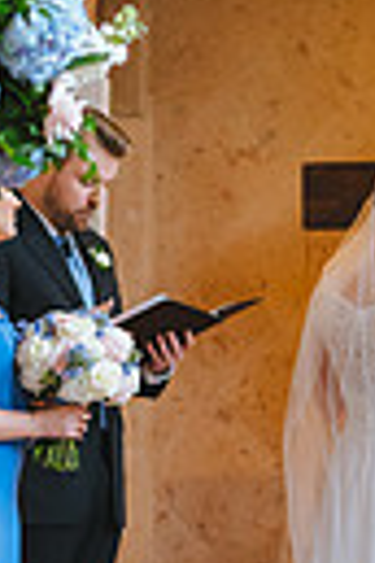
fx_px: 4640
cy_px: 144
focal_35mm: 297
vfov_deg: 6.9
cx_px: 523
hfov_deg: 4.6
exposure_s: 1/125
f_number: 2.8
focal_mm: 85
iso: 2500
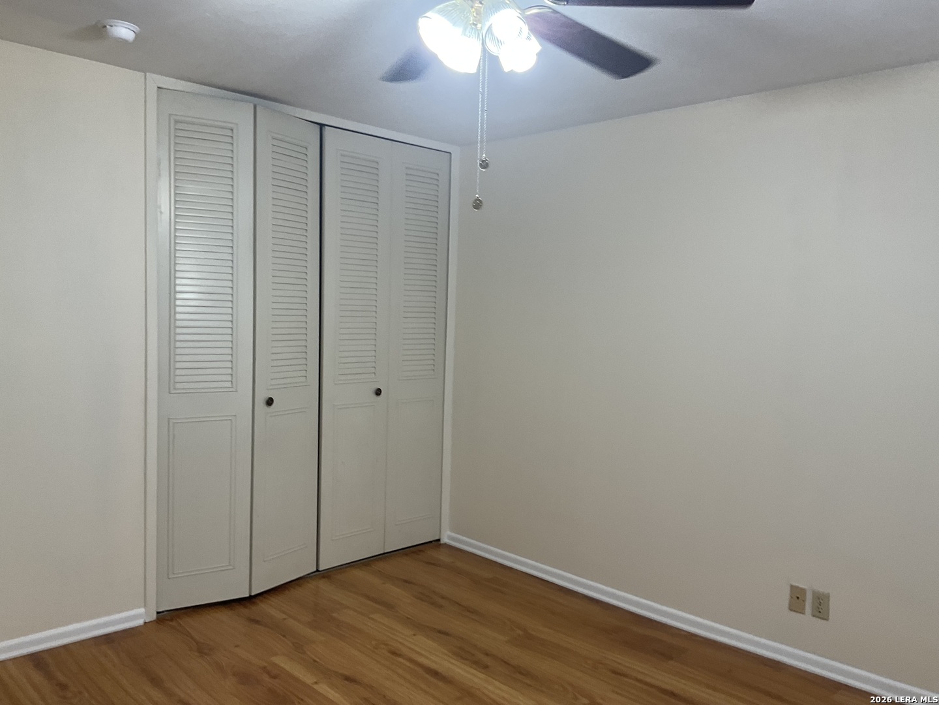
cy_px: 352
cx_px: 470
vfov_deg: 48.2
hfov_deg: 61.7
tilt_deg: -2.0
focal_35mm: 29
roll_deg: -1.7
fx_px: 787
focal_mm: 3
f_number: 1.8
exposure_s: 1/60
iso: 40
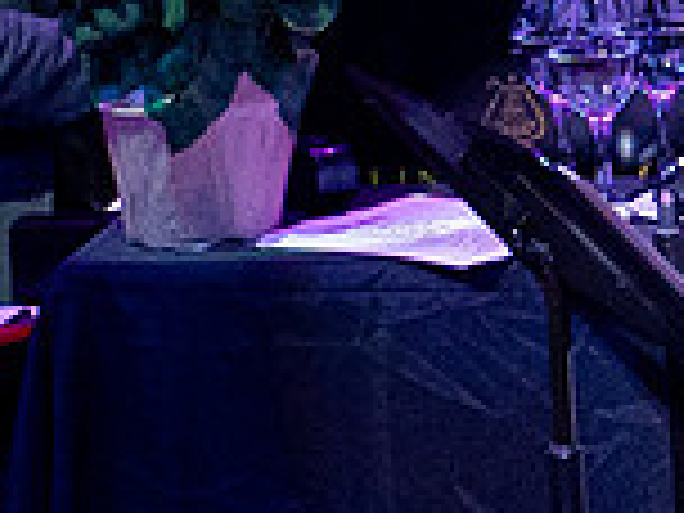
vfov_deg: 0.9
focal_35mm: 1728
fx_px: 34145
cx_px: 1282
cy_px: -64
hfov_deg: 1.1
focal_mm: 200
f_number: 5
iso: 2500
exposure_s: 1/320
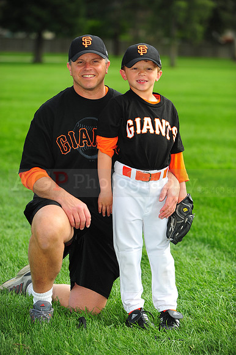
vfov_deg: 10.3
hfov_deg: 6.9
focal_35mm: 200
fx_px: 1969
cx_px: 118
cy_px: 178
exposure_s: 1/1000
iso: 200
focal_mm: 200
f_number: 4
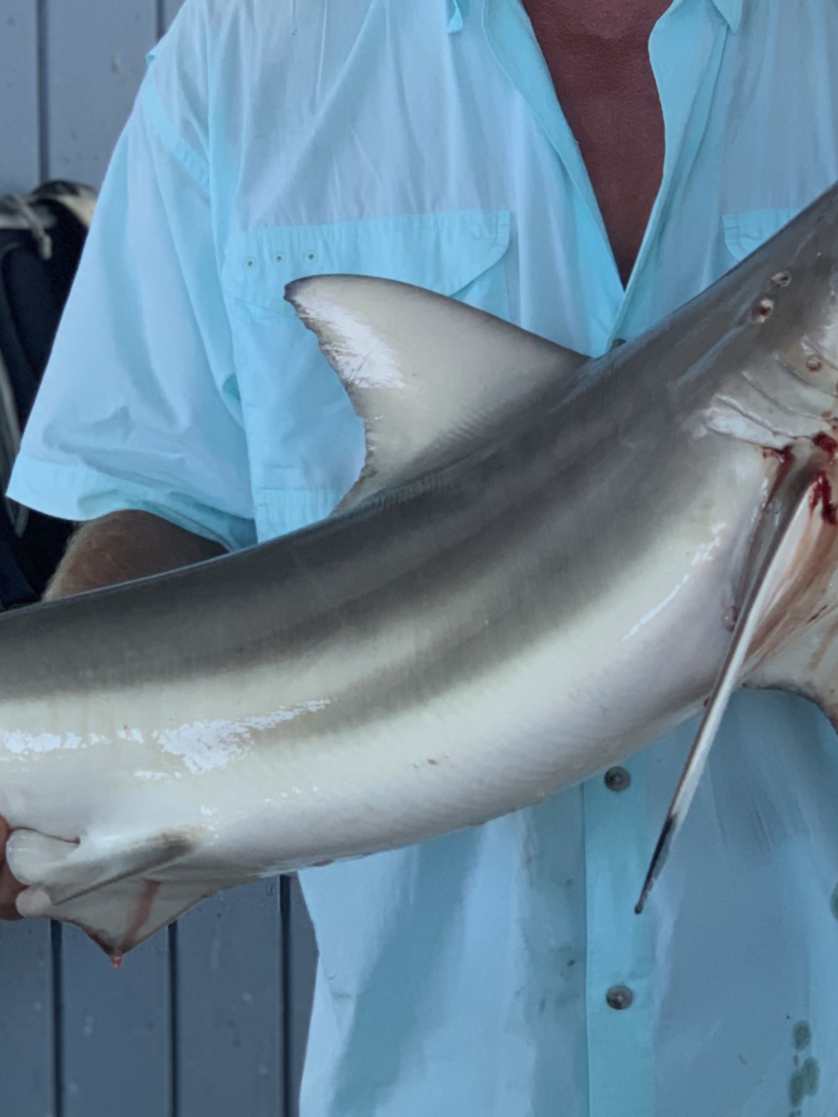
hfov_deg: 11.8
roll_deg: -0.1
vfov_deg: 15.6
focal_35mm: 126
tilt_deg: -5.1
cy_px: 297
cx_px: 314
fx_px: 4067
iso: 50
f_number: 2.4
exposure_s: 1/122
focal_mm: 6
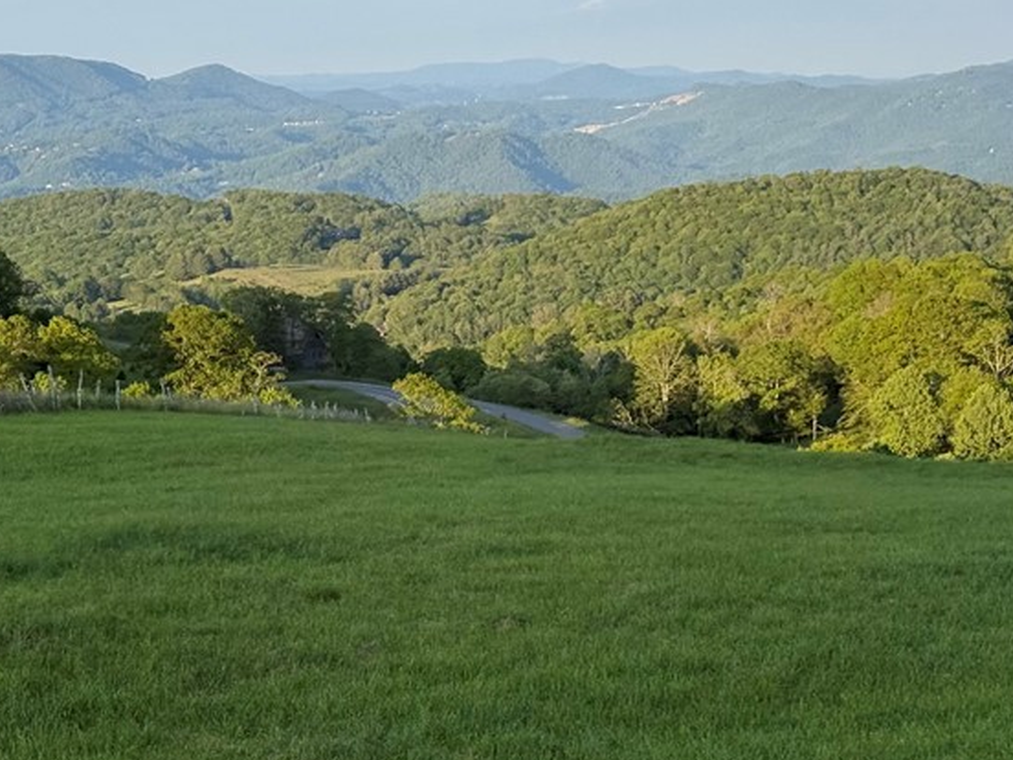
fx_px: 2604
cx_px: 503
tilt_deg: -3.1
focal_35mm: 89
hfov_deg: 22.0
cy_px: 316
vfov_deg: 16.6
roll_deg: +2.0
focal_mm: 6.76
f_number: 1.78
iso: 64
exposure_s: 1/1980
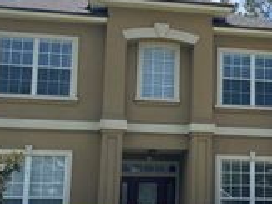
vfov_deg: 18.4
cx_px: 237
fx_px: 628
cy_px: 111
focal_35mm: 80
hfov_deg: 23.9
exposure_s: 1/3861
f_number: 1.6
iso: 32
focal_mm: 4.2
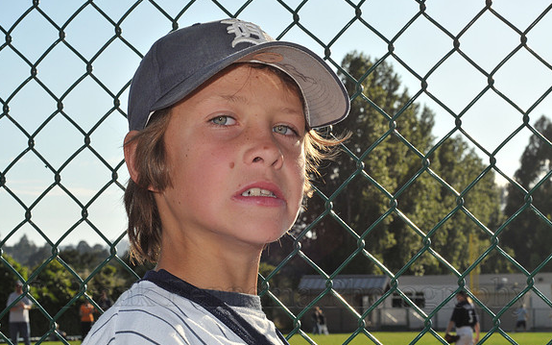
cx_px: 275
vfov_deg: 16.9
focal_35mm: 77
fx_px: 1158
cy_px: 175
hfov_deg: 26.8
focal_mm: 50
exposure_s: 1/320
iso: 400
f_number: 16
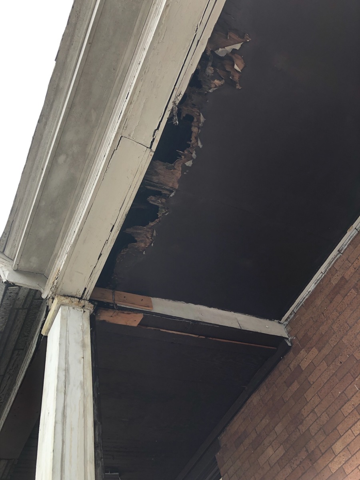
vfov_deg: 63.4
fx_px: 388
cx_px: 180
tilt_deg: +54.0
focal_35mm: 28
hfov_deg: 49.7
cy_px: 240
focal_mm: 4
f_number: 1.8
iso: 25
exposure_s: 1/120
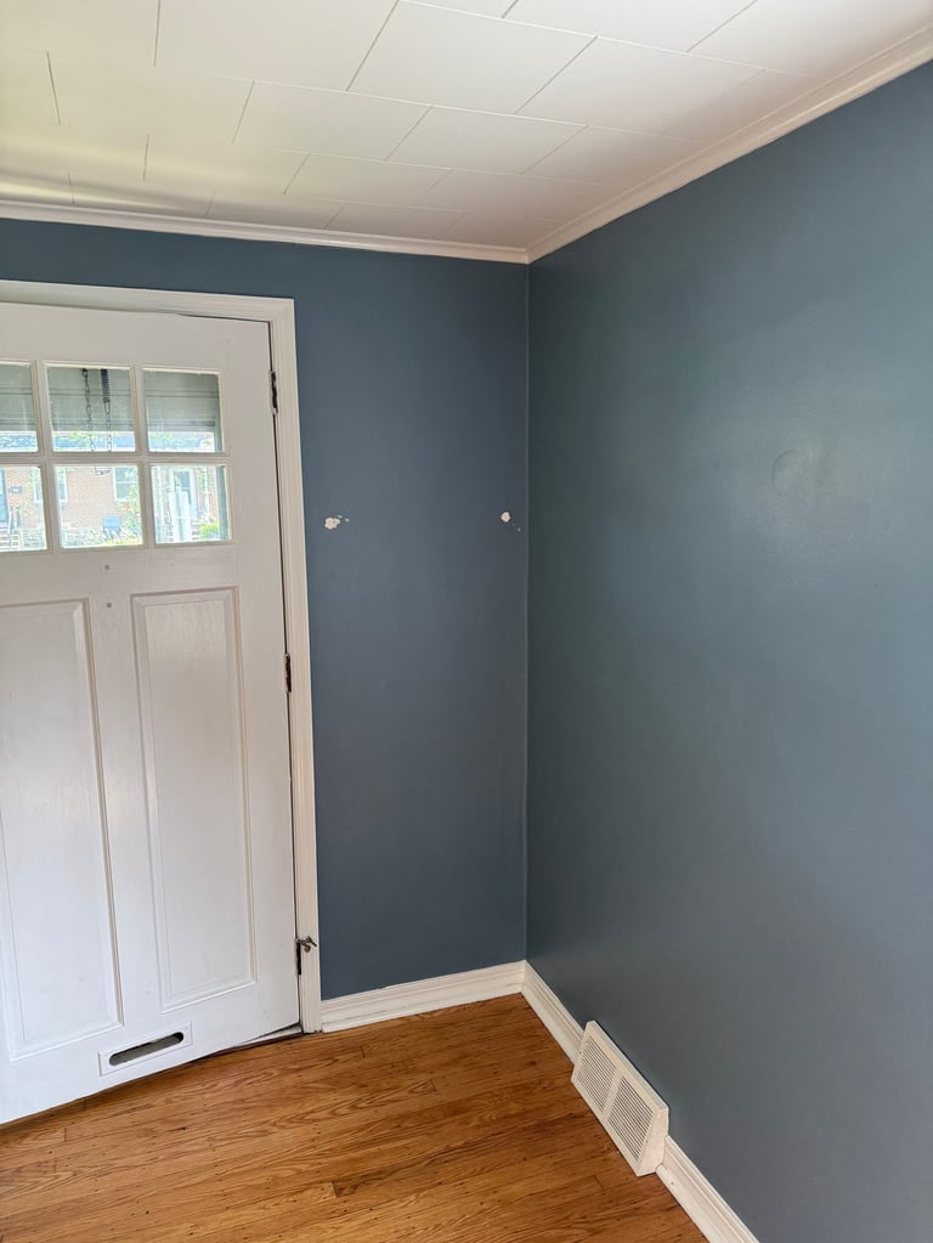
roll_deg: +2.8
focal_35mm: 24
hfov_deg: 56.8
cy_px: 622
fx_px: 862
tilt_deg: -7.6
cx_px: 466
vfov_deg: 71.6
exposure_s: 1/121
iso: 200
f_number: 1.78
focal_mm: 6.76
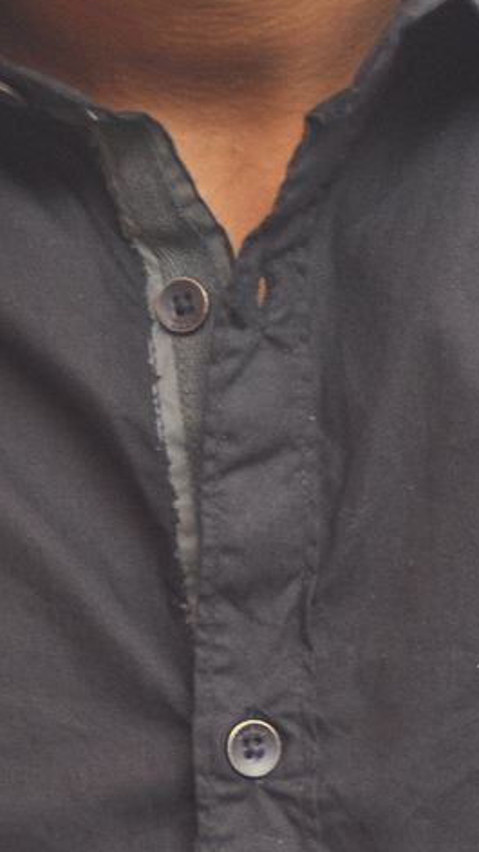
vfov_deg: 2.1
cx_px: 56
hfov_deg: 1.2
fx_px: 23208
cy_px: -268
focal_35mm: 1028
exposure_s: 1/125
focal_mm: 200
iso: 250
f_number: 7.1
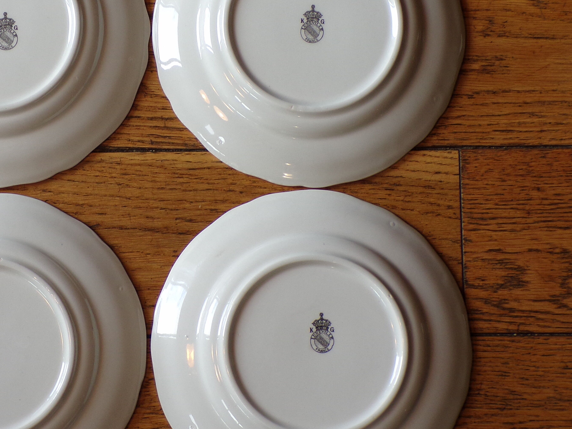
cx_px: 152
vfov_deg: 17.6
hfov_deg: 23.1
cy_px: 197
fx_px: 1388
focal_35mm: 84
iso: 80
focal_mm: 8.7
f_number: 3.5
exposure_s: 1/38
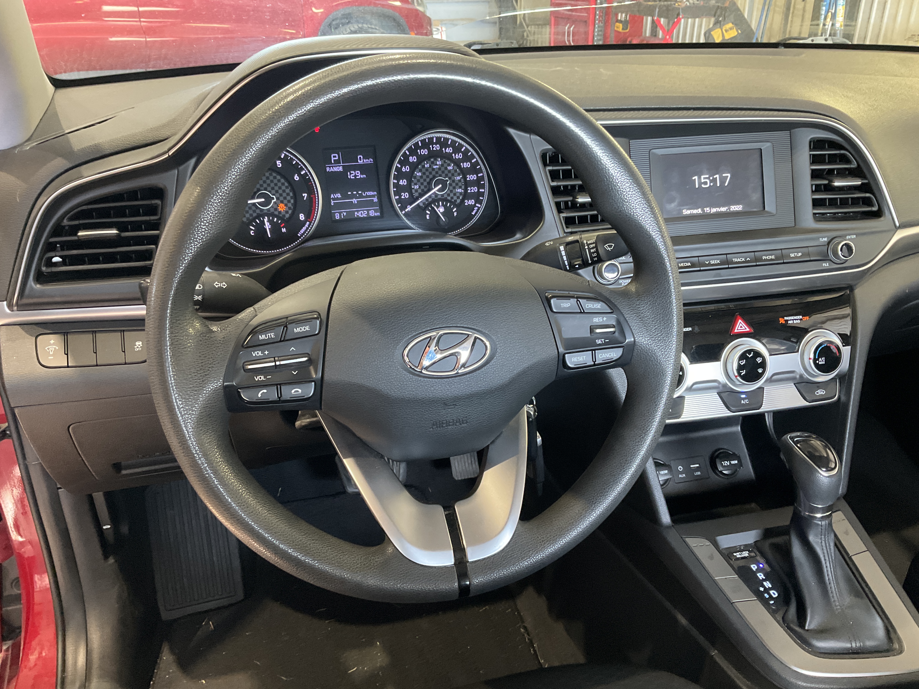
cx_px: 460
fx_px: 770
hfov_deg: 61.7
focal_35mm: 29
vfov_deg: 48.2
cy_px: 344
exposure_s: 1/60
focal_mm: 3
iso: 250
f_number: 1.8
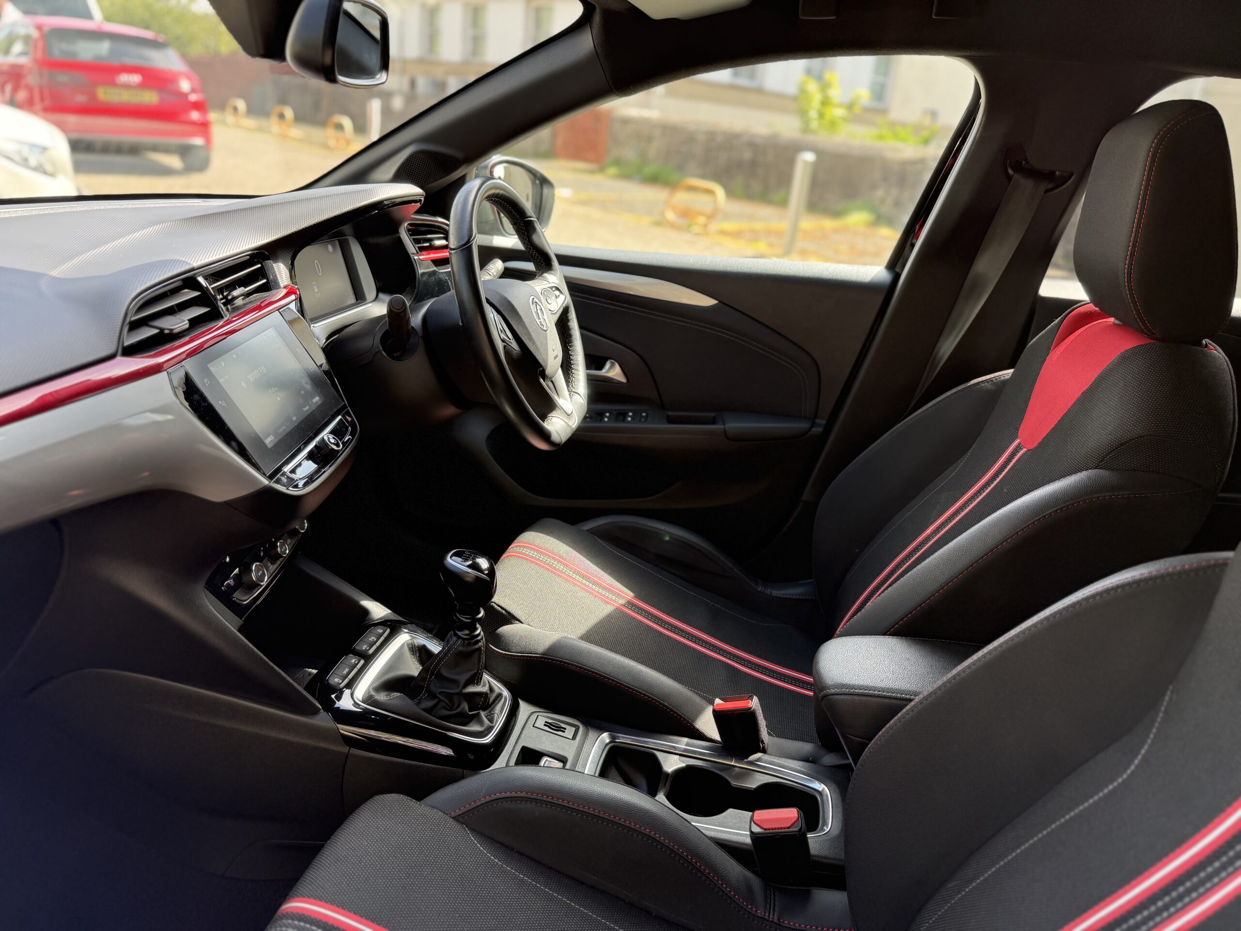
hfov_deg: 71.6
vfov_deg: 56.8
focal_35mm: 24
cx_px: 620
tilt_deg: -19.7
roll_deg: -8.2
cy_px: 466
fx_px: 860
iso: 100
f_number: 1.78
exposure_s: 1/236
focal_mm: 6.76
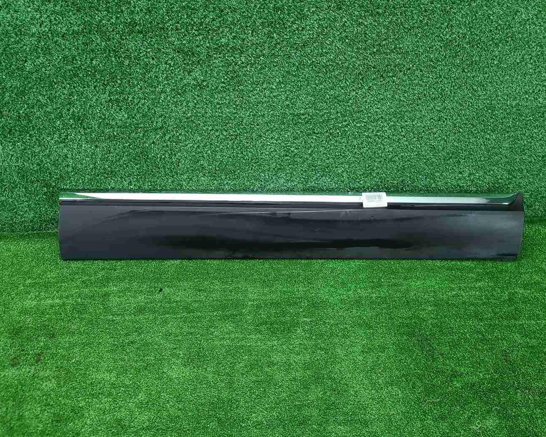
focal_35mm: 28
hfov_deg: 62.2
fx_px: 452
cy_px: 212
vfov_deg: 51.5
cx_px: 286
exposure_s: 1/50
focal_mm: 5.4
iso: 143
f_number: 1.8
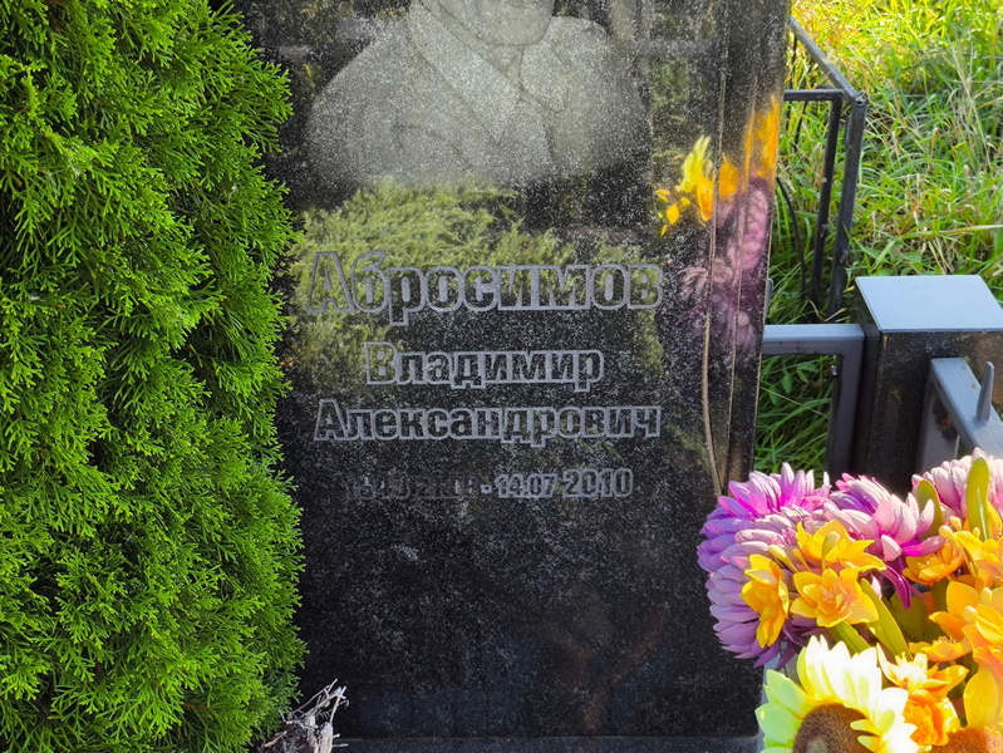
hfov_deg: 38.2
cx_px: 502
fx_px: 1449
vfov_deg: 29.1
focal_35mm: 50
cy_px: 376
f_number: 1.7
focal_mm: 4.71
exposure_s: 1/180
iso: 50
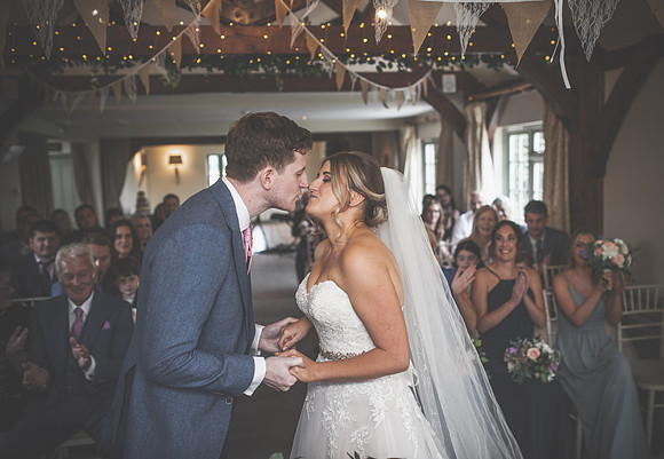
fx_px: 674
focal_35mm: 36
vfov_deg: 37.6
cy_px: 228
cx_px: 347
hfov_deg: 52.5
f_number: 2.5
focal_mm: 35
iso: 160
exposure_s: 1/100
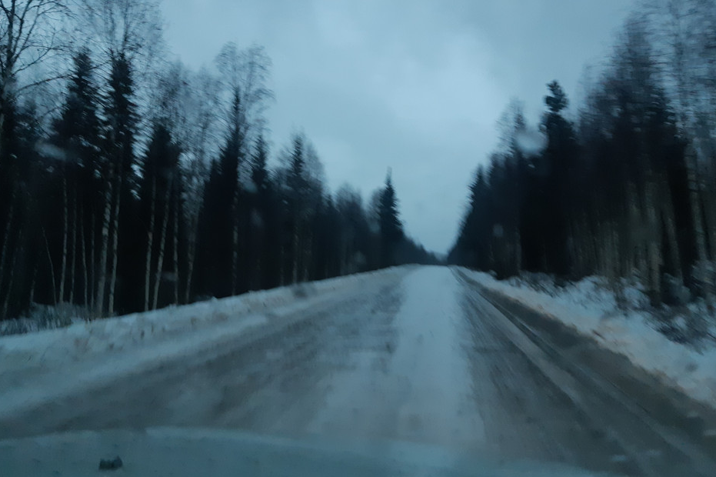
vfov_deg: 42.0
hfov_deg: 60.3
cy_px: 178
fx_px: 616
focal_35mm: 31
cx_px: 358
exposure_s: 1/50
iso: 250
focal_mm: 3.93
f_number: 1.7
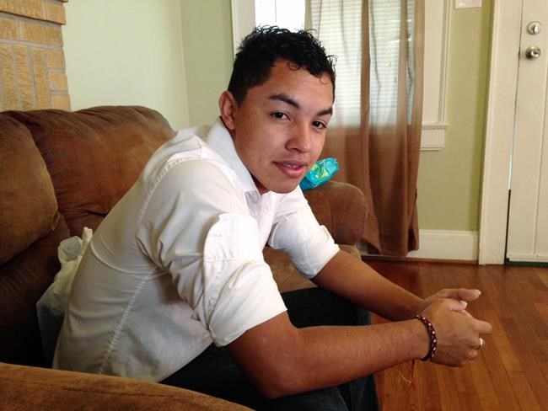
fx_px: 523
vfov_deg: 43.0
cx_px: 274
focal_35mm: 33
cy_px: 206
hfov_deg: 55.3
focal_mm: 4.12
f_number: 2.4
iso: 125
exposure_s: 1/20
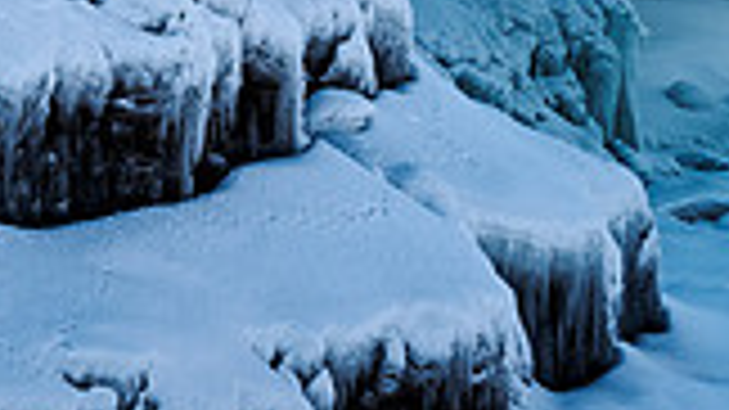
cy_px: -477
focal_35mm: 411
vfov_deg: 2.9
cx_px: 1068
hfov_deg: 5.2
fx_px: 7942
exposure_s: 3.7
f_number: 8
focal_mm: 56
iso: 160
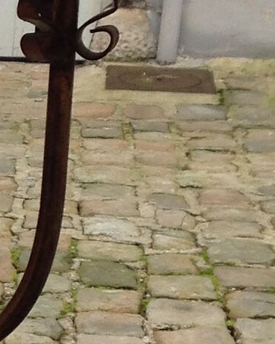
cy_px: 274
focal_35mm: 194
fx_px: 1973
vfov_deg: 9.9
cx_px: -311
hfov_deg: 7.6
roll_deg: +0.2
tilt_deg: -17.8
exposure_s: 1/137
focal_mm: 4.28
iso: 50
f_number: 2.4
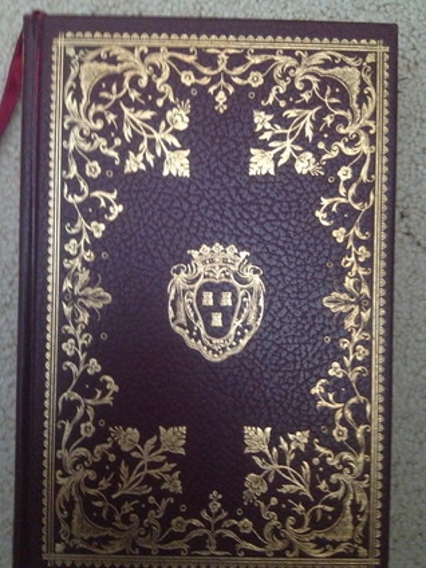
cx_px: 213
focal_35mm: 35
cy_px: 284
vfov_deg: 52.6
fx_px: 574
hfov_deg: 40.7
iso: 640
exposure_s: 1/15
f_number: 2.4
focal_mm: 4.28
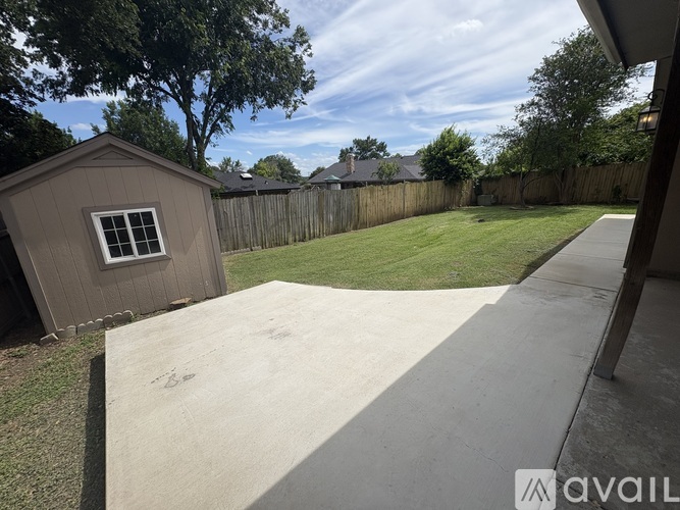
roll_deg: +2.5
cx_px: 340
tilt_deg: -13.9
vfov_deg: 85.7
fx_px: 275
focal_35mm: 14
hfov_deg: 102.1
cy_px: 255
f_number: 2.2
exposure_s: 1/2874
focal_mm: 2.22
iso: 50
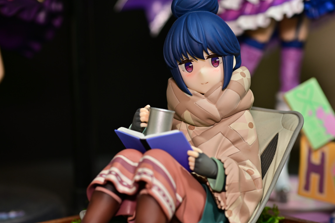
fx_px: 875
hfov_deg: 21.7
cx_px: 168
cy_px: 108
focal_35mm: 94
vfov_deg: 14.6
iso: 100
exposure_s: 1
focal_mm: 60
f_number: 5.6
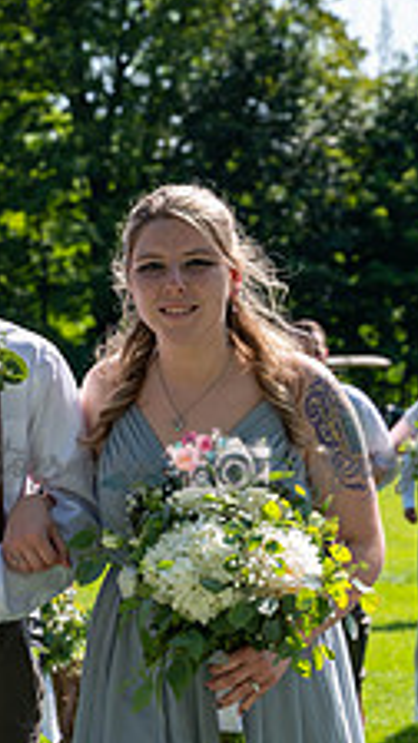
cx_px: 35
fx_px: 2857
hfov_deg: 8.3
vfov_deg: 14.7
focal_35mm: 145
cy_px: 590
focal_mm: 69
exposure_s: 1/250
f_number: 5.6
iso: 110
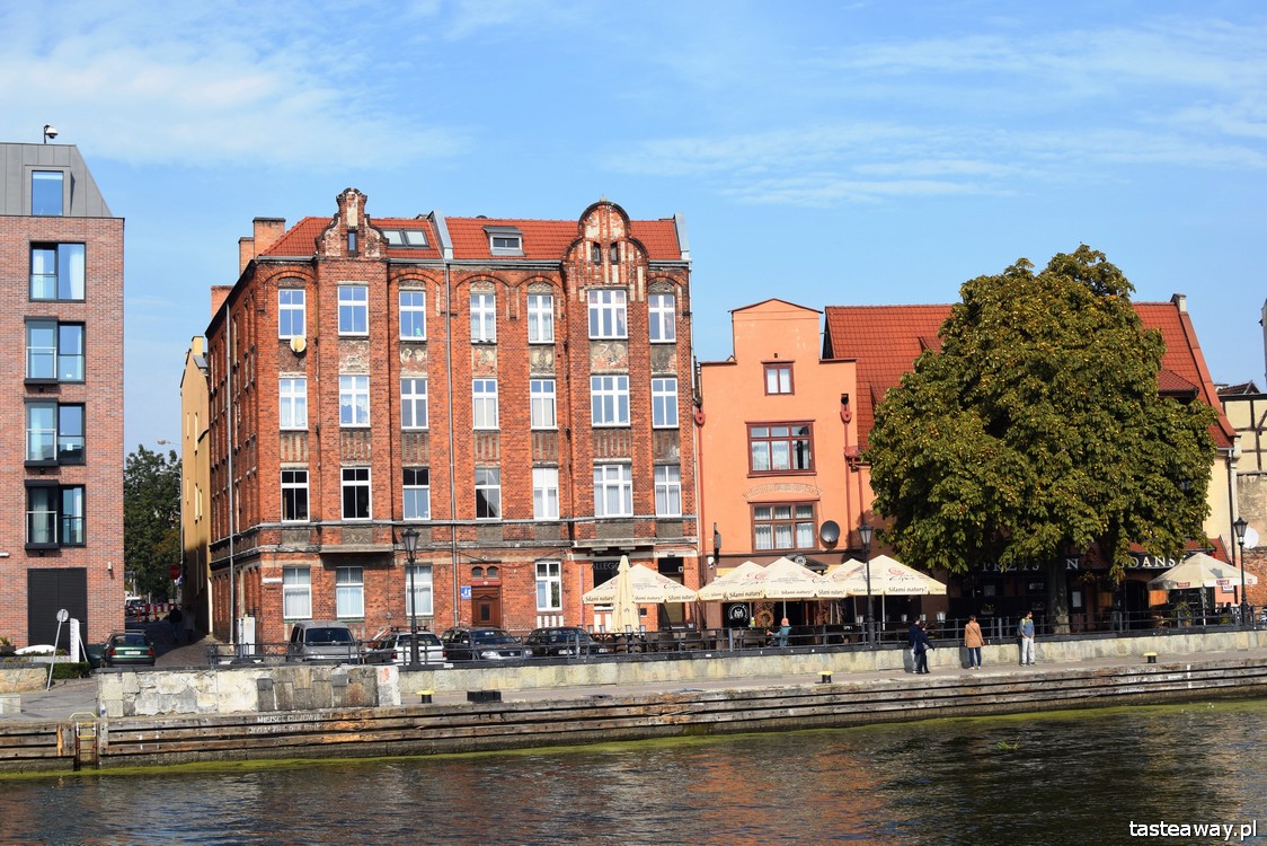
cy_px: 423
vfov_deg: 25.8
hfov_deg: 37.8
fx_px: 1848
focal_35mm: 52
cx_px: 634
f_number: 9
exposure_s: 1/320
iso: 200
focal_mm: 35
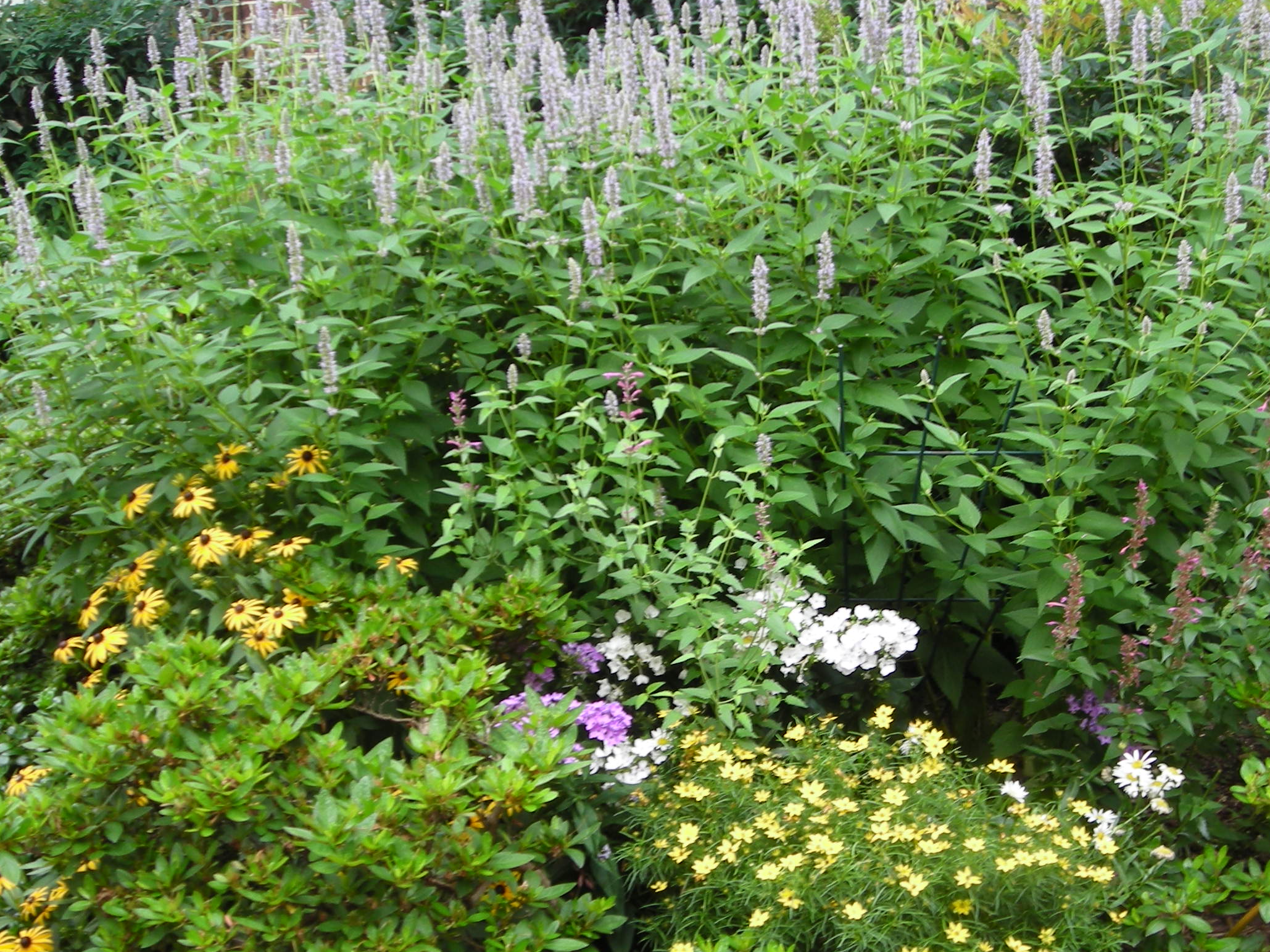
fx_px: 1908
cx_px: 736
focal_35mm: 52
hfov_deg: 36.7
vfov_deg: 28.0
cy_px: 573
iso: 50
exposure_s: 1/36.8
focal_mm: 6.3
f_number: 3.2
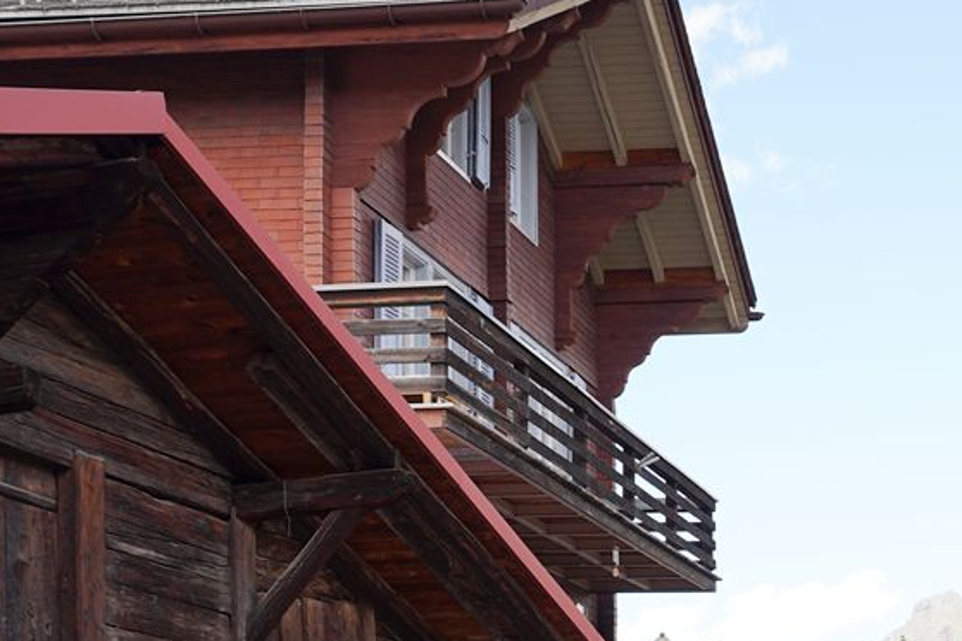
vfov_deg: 15.3
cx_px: 1096
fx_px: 2298
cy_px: 779
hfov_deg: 22.2
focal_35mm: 86
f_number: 7.1
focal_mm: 24
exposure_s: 1/100
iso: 100
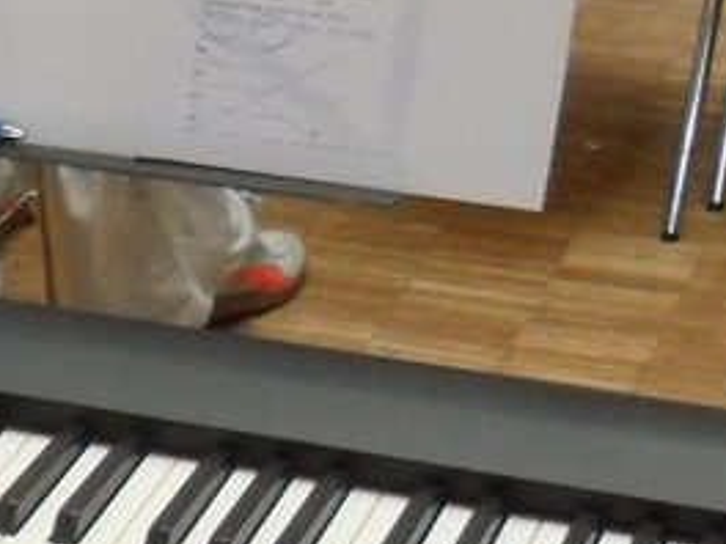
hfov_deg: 13.2
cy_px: 665
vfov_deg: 10.2
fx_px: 2999
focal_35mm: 143
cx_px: -300
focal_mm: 4.9
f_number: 3.5
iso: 160
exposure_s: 1/45
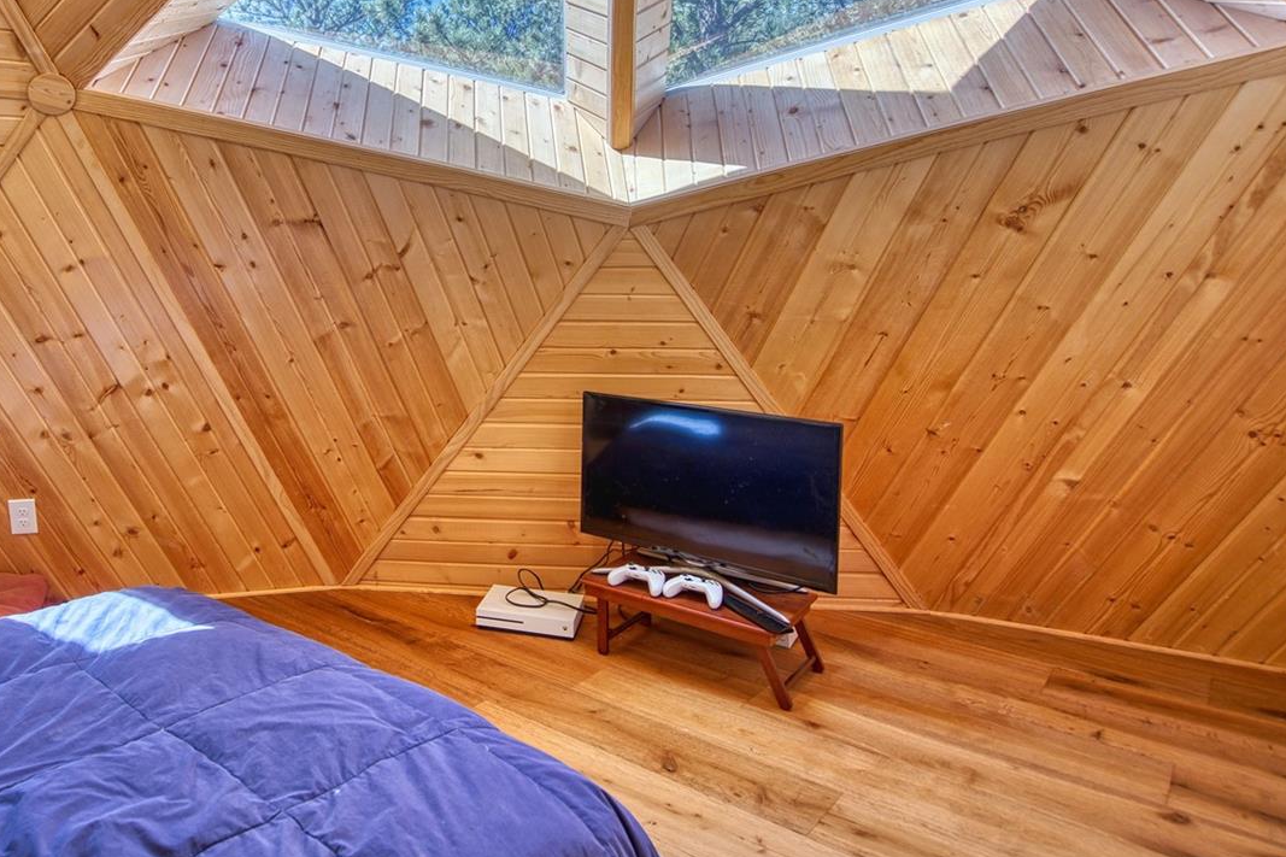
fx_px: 857
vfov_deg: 51.9
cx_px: 391
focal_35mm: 24
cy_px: 270
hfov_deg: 70.7
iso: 500
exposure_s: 1/80
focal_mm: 16
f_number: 4
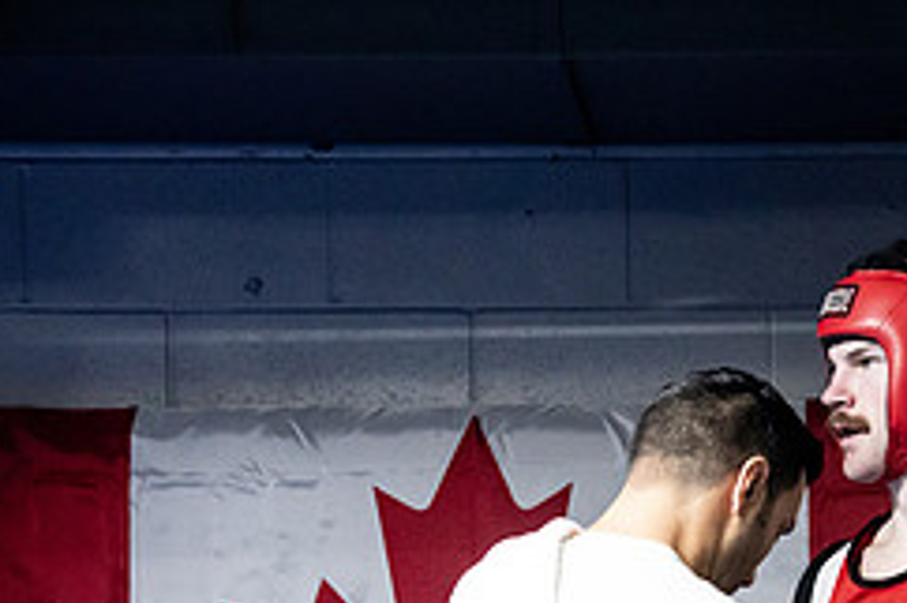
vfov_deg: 8.1
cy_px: 665
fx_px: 4230
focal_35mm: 168
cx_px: 941
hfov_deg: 12.1
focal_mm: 70
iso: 10000
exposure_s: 1/1000
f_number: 2.8
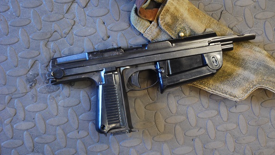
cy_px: 89
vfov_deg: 25.7
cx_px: 139
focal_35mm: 47
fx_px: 339
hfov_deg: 44.1
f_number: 4
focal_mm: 29
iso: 720
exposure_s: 1/30
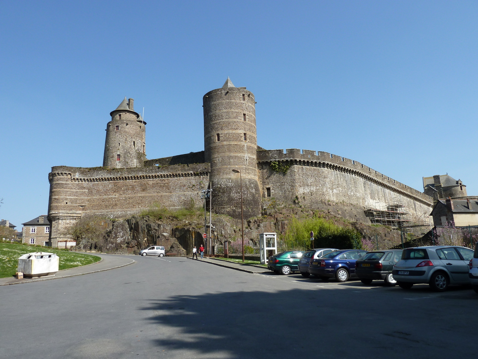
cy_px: 180
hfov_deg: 69.4
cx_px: 239
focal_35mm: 25
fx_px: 345
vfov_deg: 54.9
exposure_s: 1/400
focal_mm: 4.1
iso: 80
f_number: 4.5
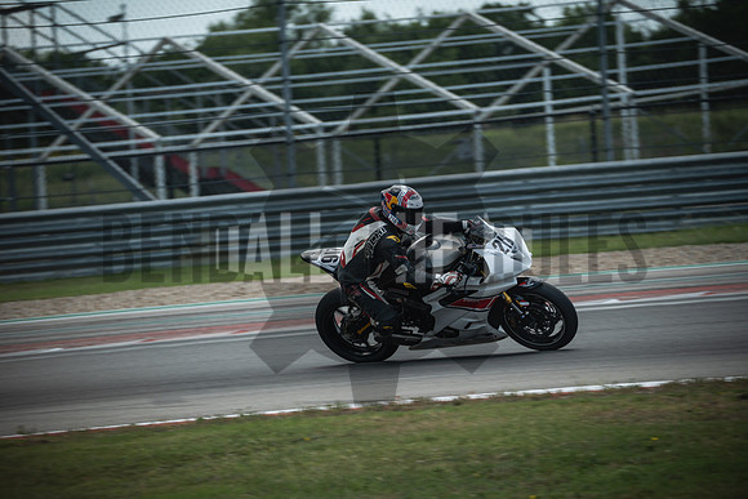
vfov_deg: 4.3
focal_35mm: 317
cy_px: 250
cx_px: 374
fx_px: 6588
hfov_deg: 6.5
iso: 250
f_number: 5
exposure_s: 1/500
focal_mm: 211
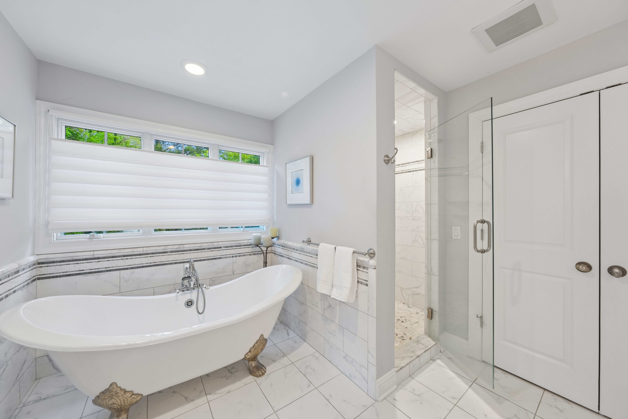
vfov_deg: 90.0
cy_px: 210
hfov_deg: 112.6
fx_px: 209
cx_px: 314
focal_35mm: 12
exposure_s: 1/8
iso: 200
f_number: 8
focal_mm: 8
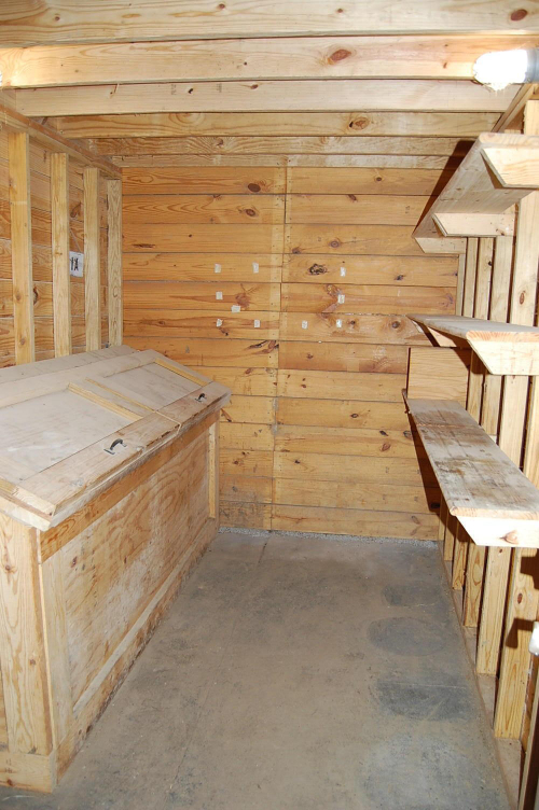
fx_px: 607
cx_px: 270
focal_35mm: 27
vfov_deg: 67.4
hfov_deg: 47.8
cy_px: 405
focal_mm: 18
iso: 400
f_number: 3.5
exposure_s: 1/60
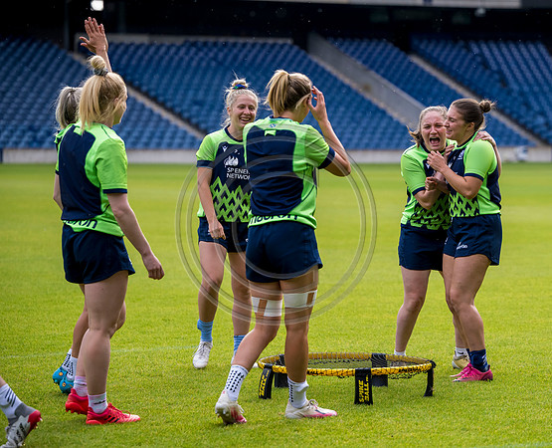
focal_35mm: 160
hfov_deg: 12.0
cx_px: 393
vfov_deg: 9.8
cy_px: 246
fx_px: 2621
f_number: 3.2
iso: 800
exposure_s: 1/1250
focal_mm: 120
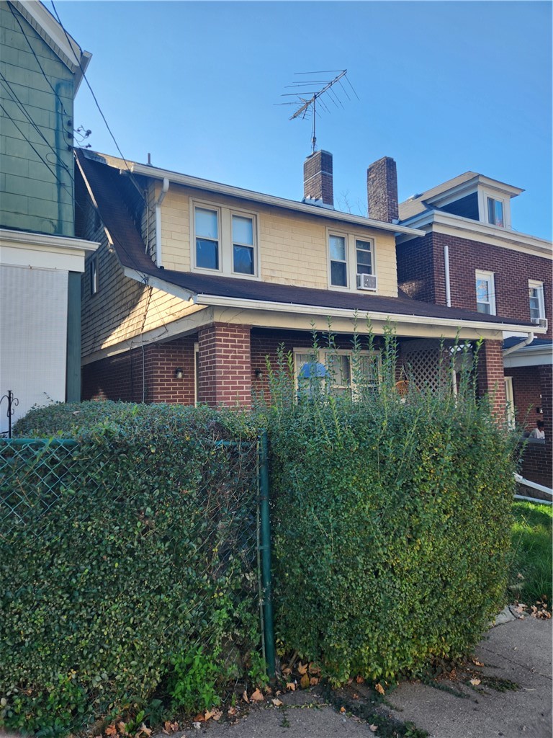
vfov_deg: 73.9
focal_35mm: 23
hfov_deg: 58.9
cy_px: 369
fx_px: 490
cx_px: 276
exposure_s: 1/363
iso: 20
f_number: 1.8
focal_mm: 5.4
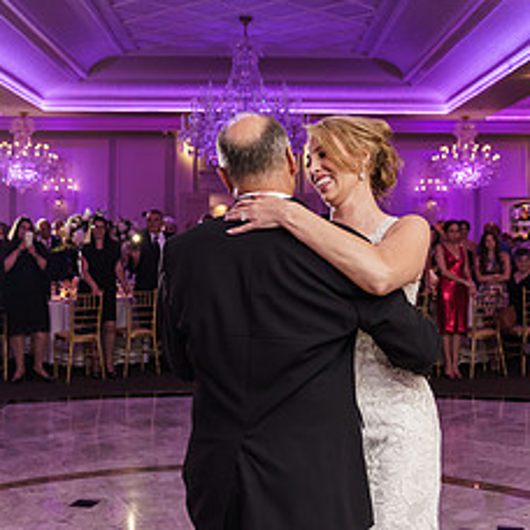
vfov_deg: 32.5
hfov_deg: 32.7
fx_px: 901
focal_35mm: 52
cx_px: 311
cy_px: 180
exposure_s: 1/200
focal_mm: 24
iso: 1600
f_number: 2.8
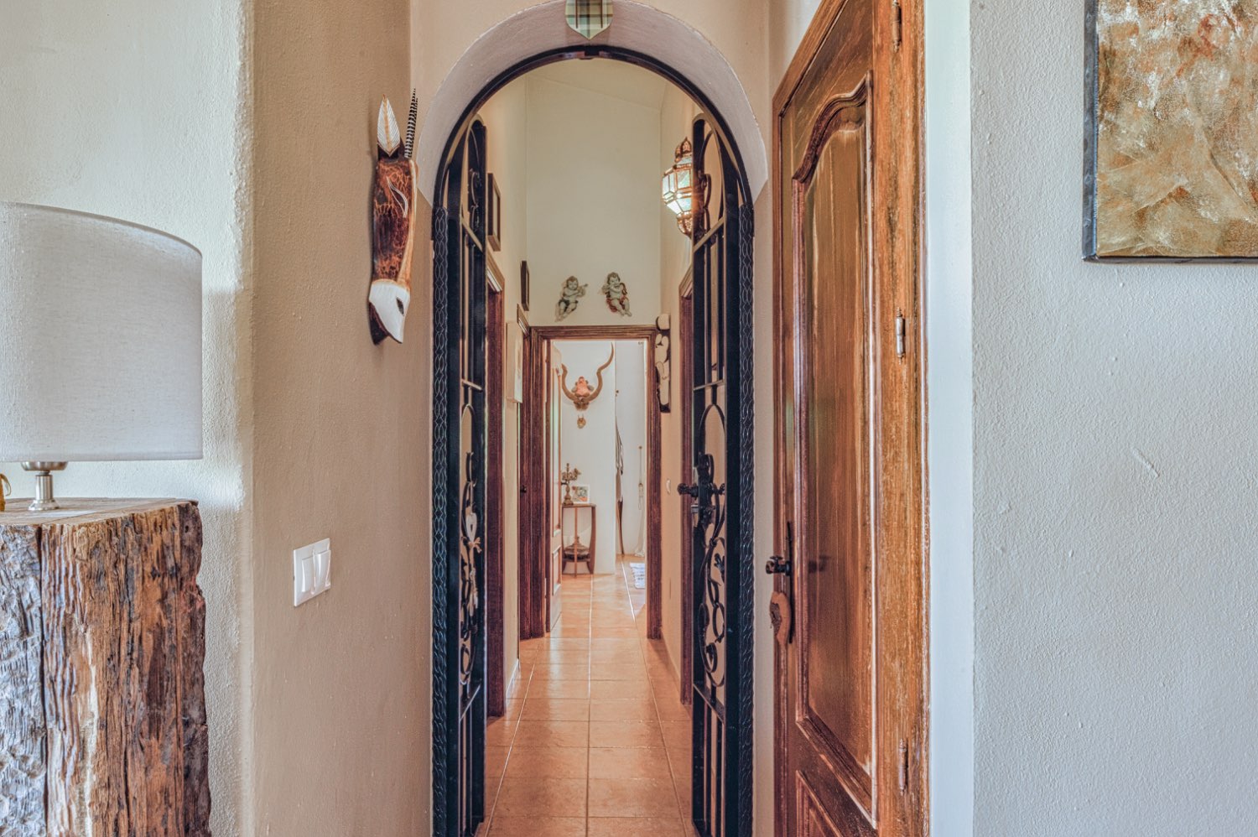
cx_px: 629
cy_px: 418
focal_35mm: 16
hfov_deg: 96.8
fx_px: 559
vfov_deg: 73.7
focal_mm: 16
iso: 500
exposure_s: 13
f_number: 22
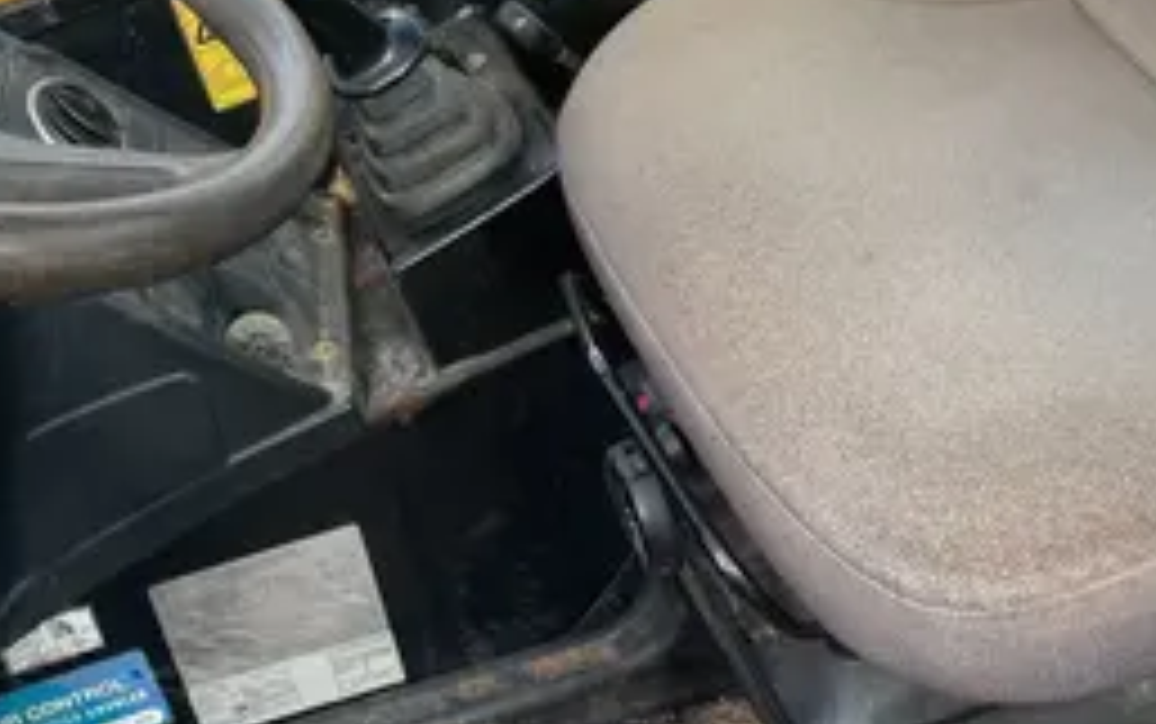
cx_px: 184
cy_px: 101
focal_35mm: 59
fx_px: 1860
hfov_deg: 33.2
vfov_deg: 21.6
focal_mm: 4.2
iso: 50
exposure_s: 1/836
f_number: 1.6
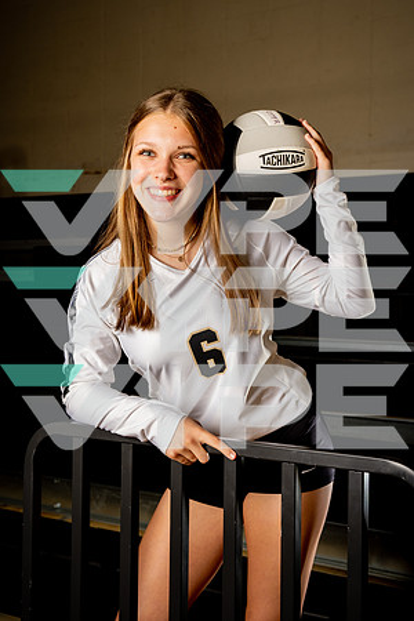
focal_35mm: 50
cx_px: 207
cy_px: 310
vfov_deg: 39.6
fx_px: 862
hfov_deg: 27.0
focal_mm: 50
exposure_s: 1/250
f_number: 7.1
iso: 400
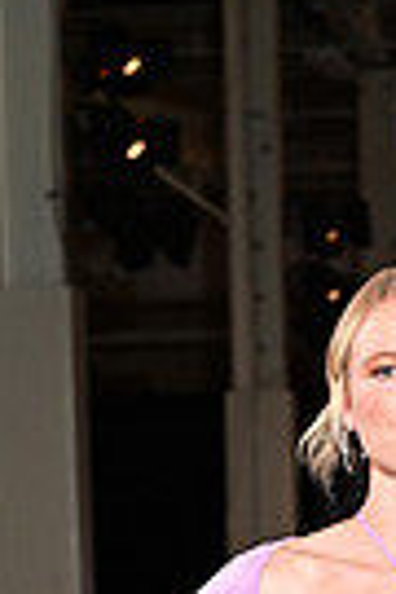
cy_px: 1250
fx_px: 4966
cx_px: 528
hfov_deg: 4.5
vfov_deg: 6.6
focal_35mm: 301
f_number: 6.3
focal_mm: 70
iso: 1000
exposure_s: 1/125
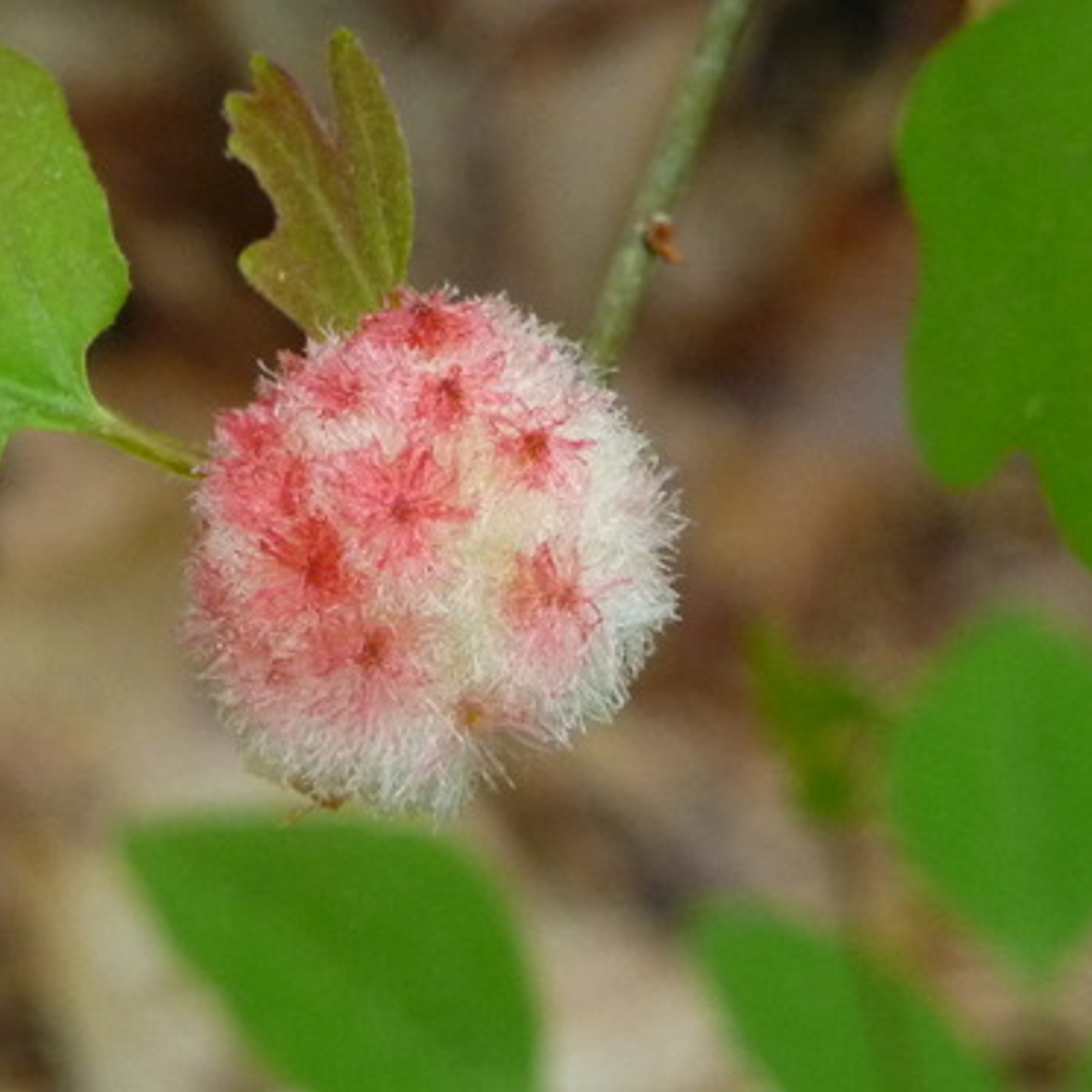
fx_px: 18737
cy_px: 546
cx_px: 395
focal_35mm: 525
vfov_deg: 3.3
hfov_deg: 3.3
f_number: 4.9
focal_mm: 45.4
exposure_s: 1/100
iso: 400
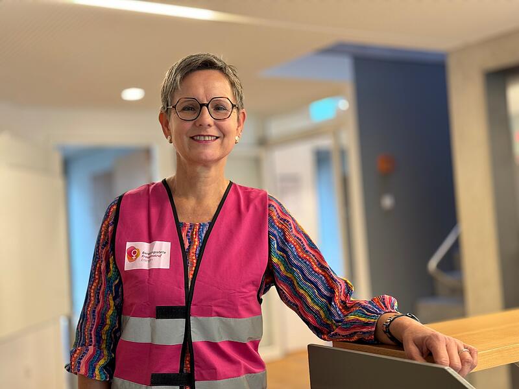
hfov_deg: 39.7
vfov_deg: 30.3
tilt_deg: +2.7
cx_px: 260
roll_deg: +3.6
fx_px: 720
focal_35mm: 48
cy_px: 194
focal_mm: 6.76
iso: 160
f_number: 1.78
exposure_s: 1/50
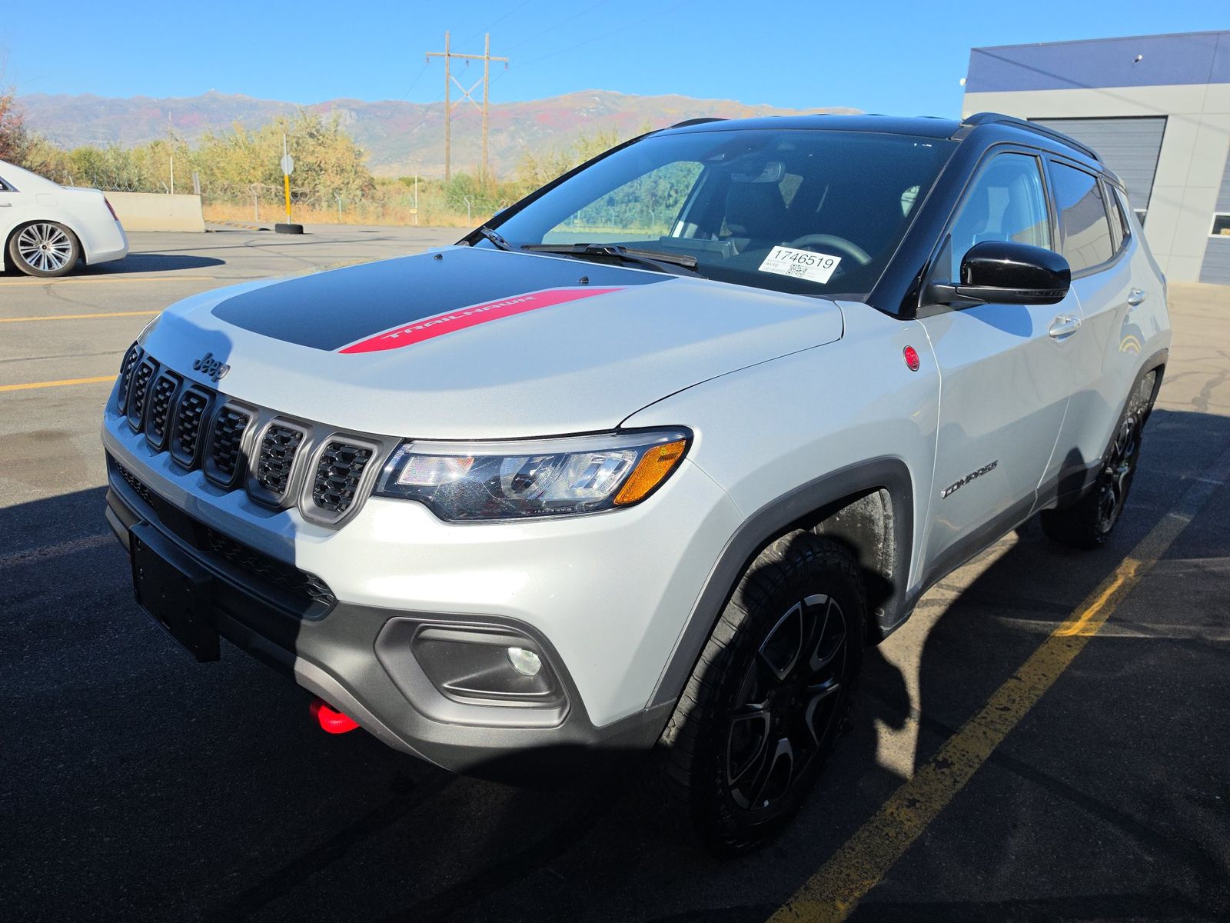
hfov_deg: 73.9
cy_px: 462
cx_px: 615
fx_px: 817
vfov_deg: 58.9
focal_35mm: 23
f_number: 1.4
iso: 58
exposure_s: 1/7940
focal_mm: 6.5
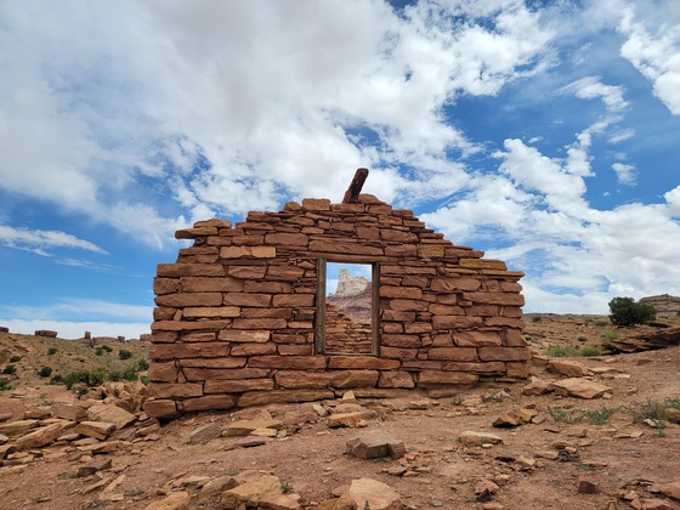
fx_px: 471
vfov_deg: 56.8
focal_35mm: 24
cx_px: 340
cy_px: 255
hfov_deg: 71.6
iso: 16
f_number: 1.8
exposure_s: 1/1293
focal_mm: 6.7
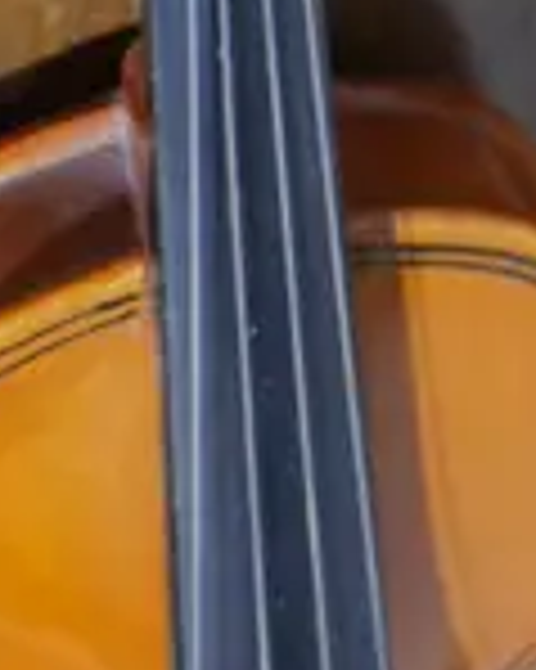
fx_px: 3990
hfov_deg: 7.7
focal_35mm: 201
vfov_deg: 9.5
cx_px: 72
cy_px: -148
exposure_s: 1/60
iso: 800
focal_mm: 15
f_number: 3.6
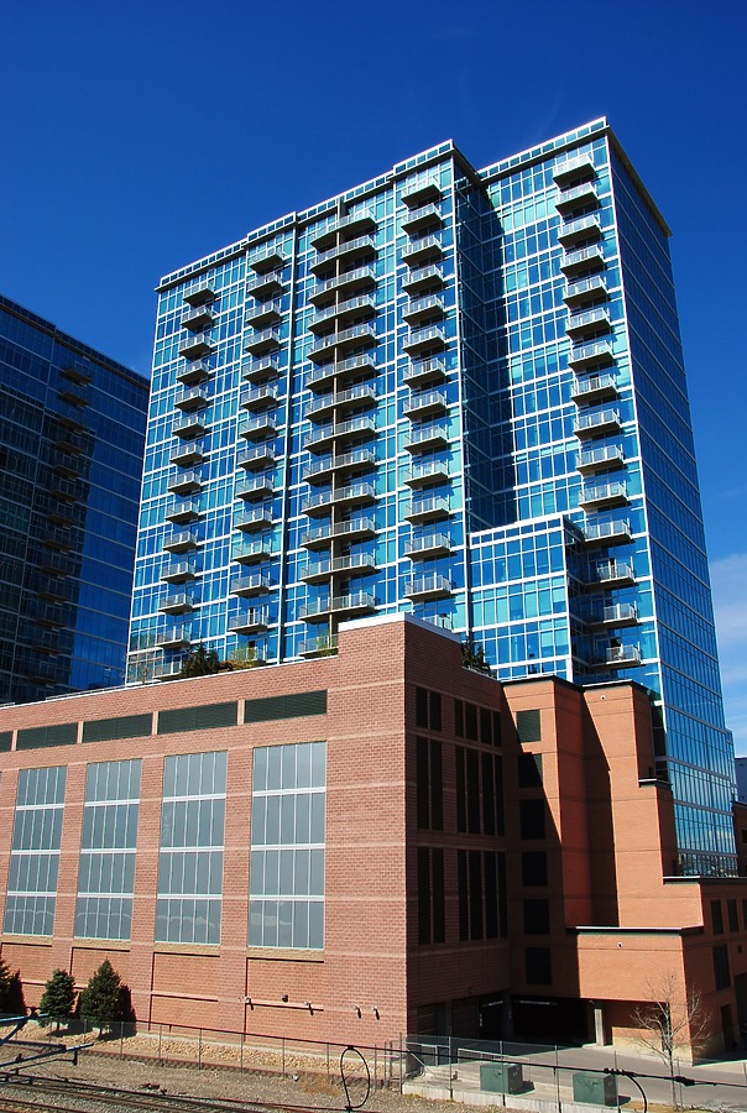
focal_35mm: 30
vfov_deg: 61.8
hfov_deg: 43.8
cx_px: 374
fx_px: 929
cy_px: 556
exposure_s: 1/250
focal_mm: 20
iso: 125
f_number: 10
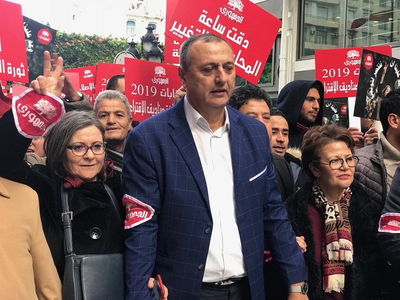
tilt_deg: -2.1
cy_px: 150
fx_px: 658
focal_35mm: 57
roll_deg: -3.3
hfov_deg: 33.8
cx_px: 200
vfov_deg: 25.6
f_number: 2.8
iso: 32
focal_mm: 6.6
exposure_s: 1/50
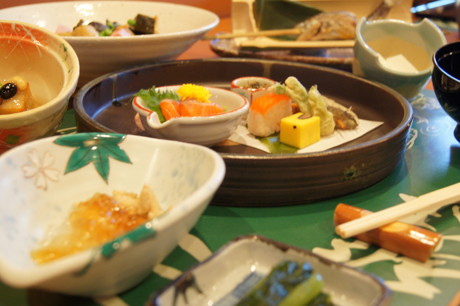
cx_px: 230
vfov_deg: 29.8
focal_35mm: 45
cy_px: 153
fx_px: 575
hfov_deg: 43.6
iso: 800
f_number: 4.5
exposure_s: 1/13
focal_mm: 30
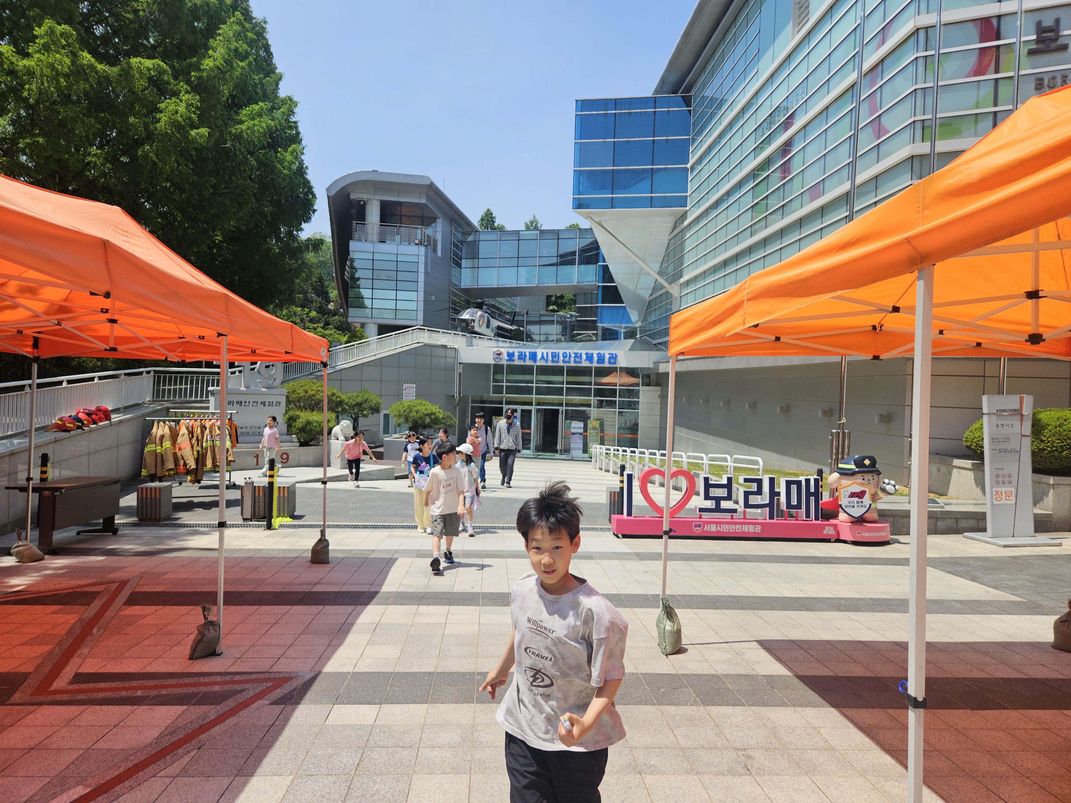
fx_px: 712
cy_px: 402
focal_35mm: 23
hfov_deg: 73.9
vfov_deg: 58.9
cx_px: 536
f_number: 1.8
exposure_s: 1/2000
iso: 25
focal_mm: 5.4
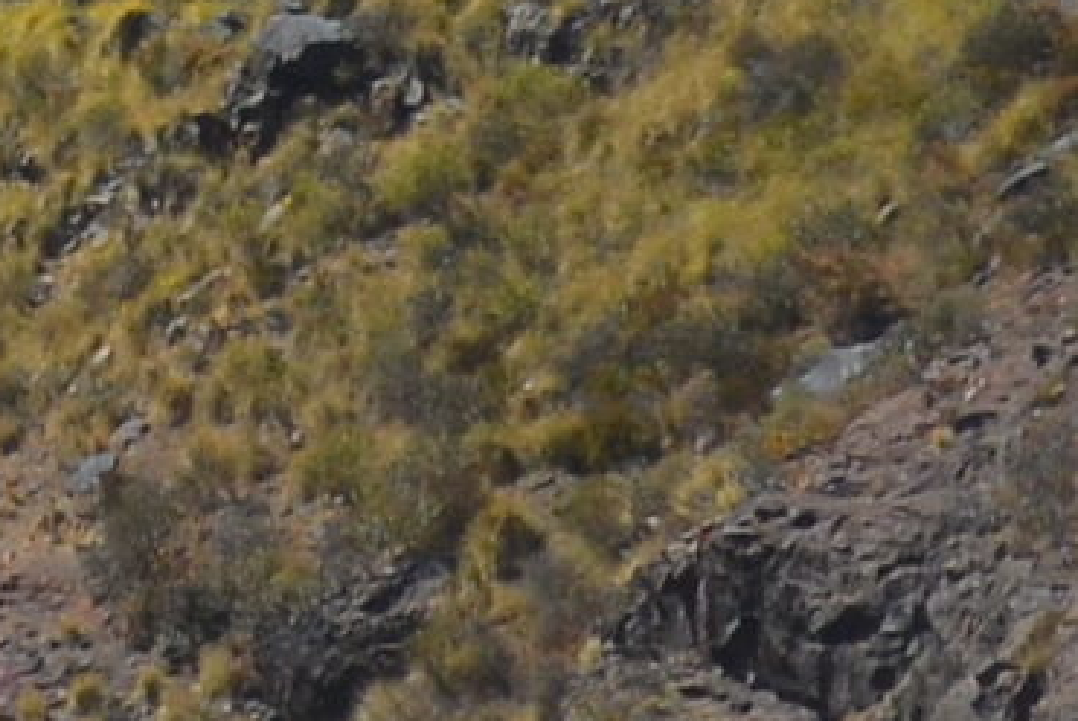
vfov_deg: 2.6
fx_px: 15493
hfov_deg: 3.9
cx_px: -1659
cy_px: -1699
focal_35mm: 517
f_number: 5.6
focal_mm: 50
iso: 400
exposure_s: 1/2500
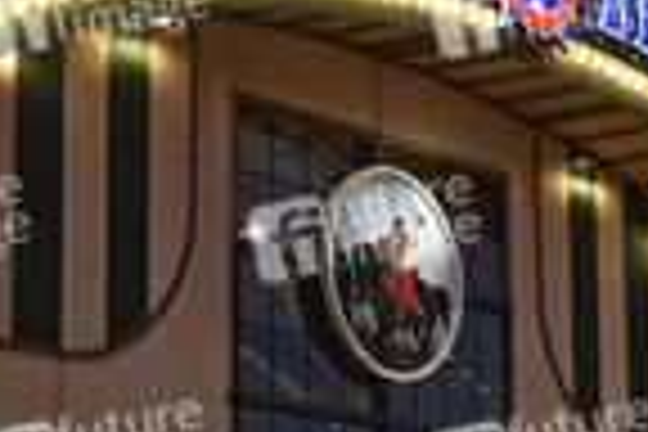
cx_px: 423
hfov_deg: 15.6
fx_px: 2358
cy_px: 342
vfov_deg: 10.4
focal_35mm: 131
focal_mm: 28
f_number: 7.1
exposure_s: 1/200
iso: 5000
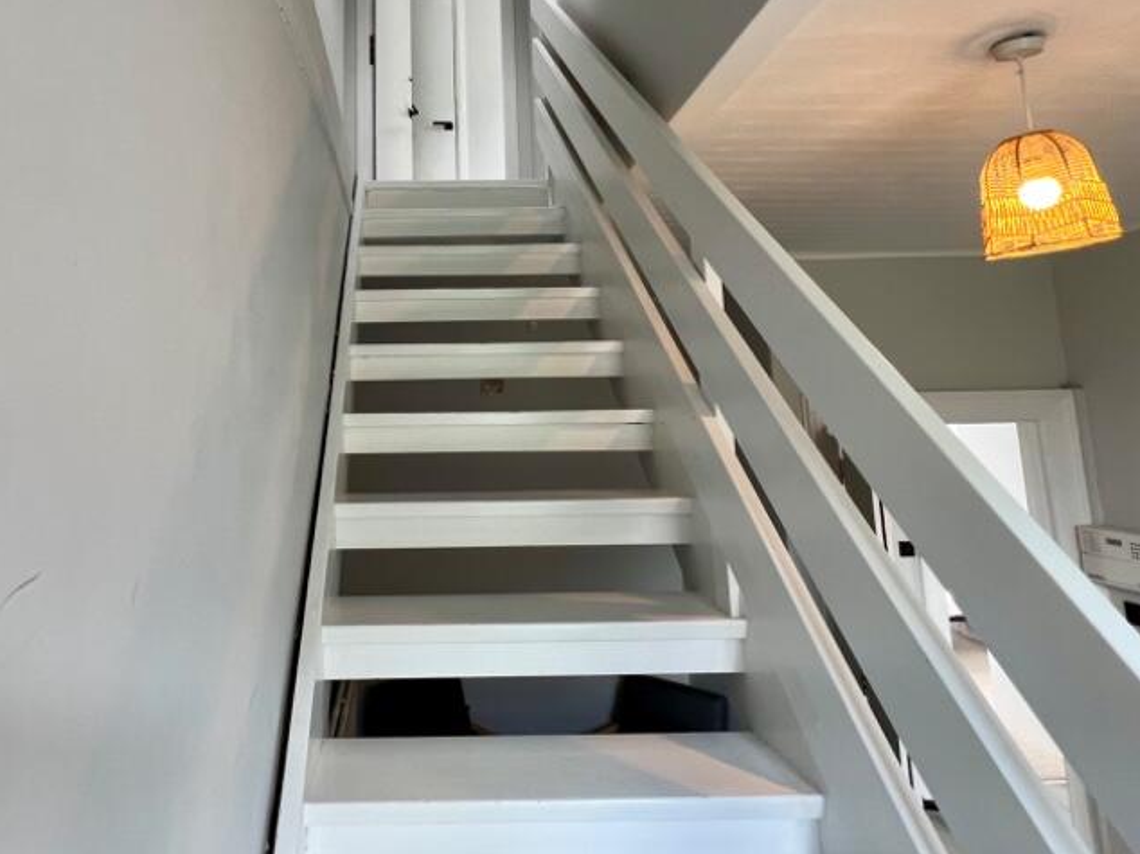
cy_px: 309
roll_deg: +1.0
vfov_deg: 62.3
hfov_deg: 77.5
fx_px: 691
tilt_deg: +8.9
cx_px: 423
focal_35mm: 21
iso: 200
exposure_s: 1/99
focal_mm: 1.57
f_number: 1.8
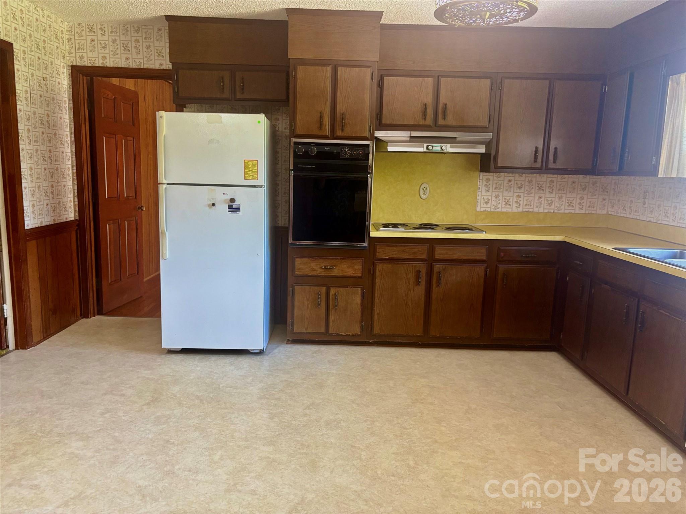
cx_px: 343
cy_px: 257
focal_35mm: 26
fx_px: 515
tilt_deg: -9.6
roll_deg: -1.0
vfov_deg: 53.1
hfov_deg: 67.3
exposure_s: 1/60
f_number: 1.6
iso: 160
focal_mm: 5.96
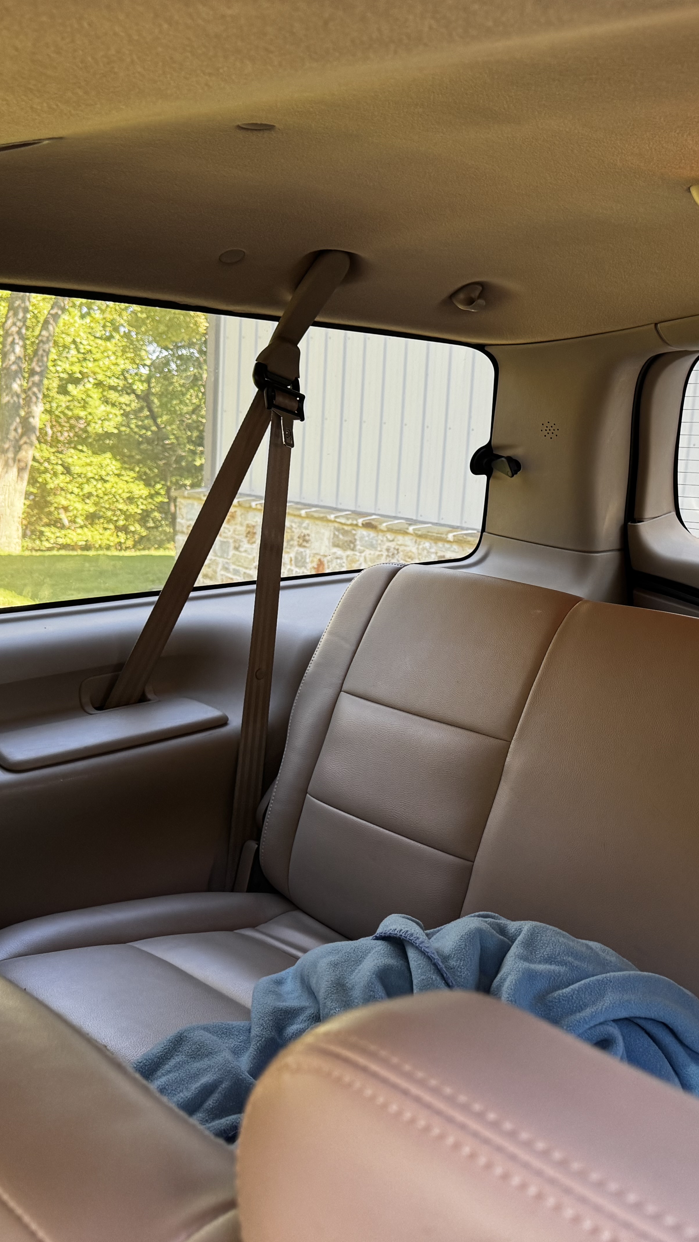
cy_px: 622
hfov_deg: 33.3
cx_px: 496
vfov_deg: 56.6
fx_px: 1153
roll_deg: -5.3
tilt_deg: -9.9
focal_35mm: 35
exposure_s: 1/82
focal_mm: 6.76
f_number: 1.78
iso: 200
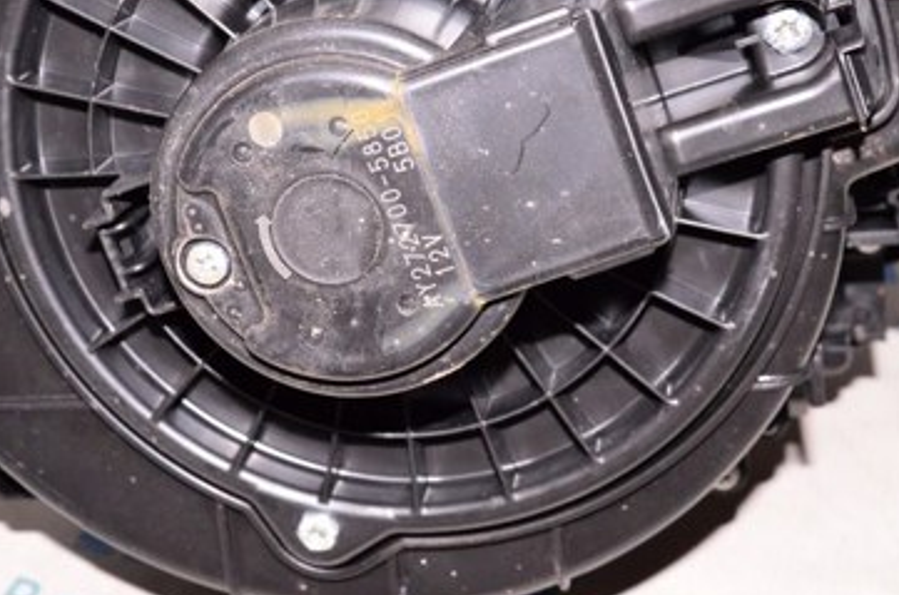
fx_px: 1791
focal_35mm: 72
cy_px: 183
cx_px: 478
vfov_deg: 18.8
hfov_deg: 28.2
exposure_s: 1/125
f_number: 8
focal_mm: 27
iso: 1600
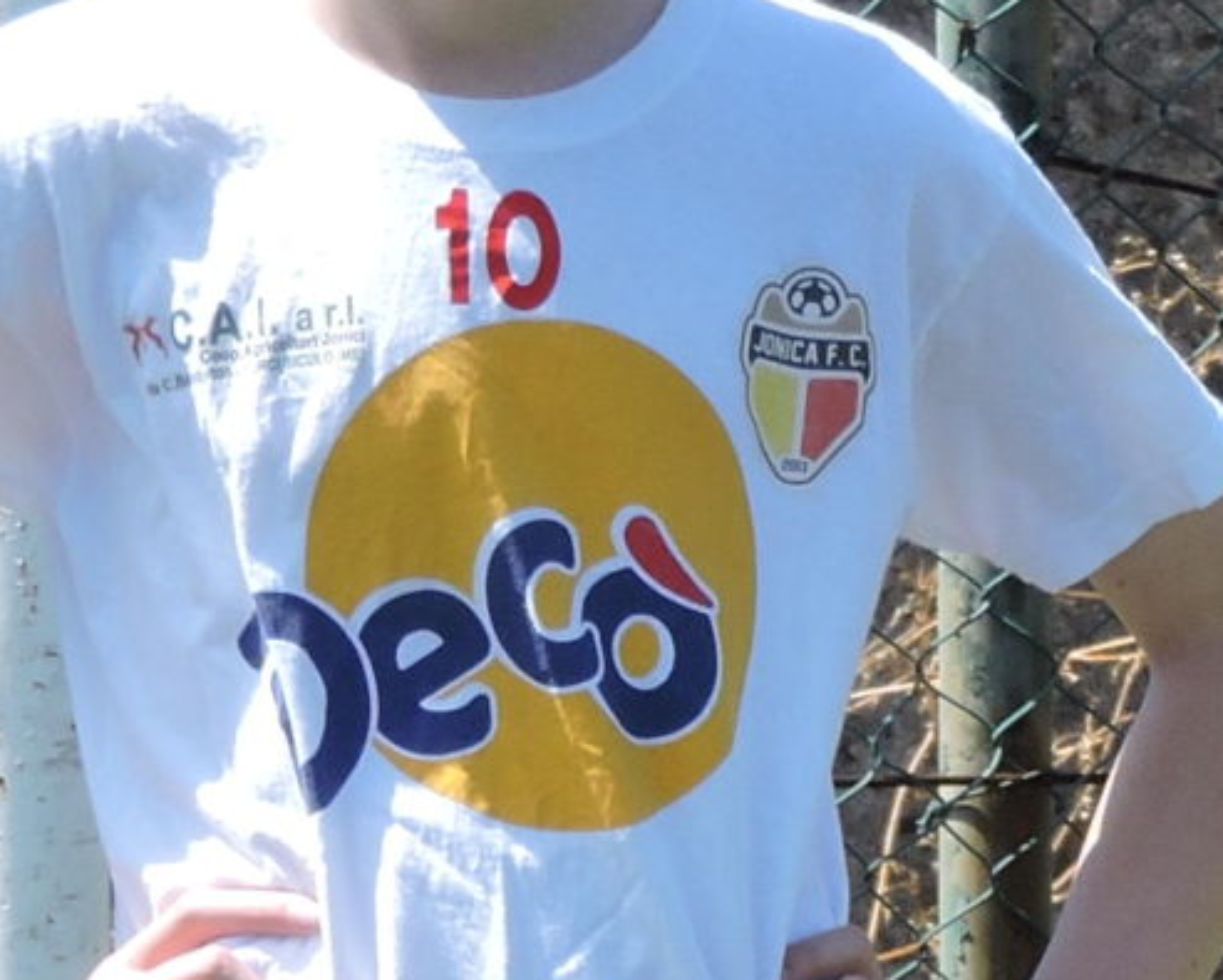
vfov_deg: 1.4
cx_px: 811
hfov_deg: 1.7
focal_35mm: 1114
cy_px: 1360
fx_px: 40346
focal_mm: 39.4
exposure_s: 1/250
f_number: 5.3
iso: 100
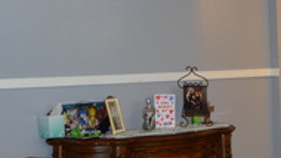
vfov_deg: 12.8
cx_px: 89
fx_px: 708
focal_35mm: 95
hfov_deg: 22.3
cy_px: 72
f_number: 3.5
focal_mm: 18
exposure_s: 1/60
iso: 450
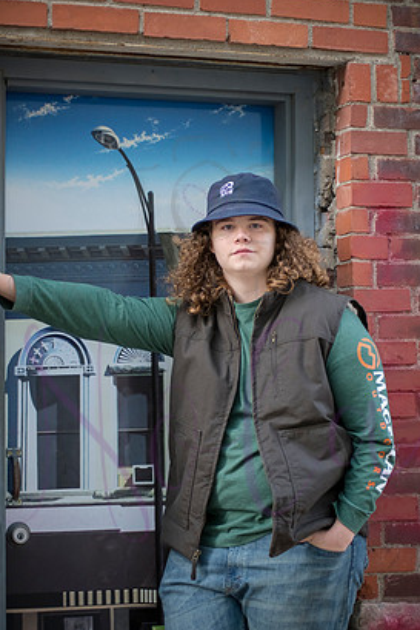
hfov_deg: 15.5
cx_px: 212
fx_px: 1539
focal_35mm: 88
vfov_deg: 23.1
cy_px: 340
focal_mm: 80
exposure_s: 1/320
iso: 640
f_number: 3.2
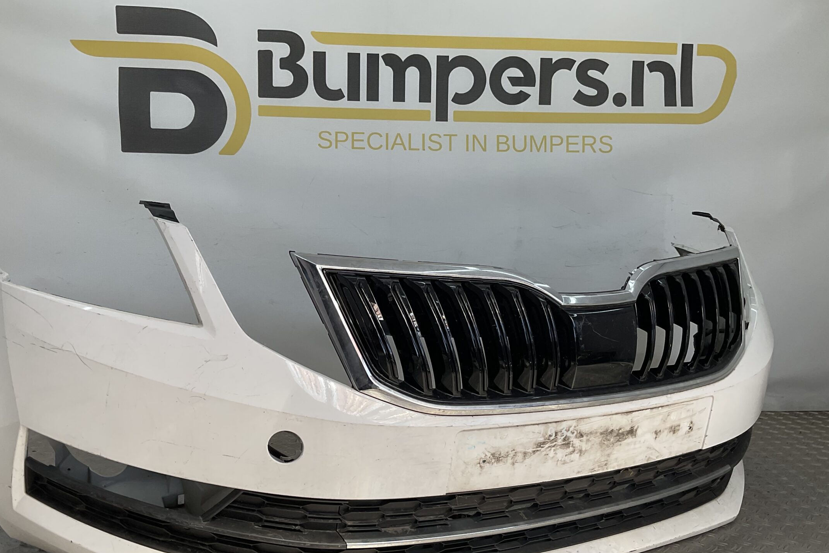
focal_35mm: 36
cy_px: 340
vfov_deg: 36.7
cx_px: 378
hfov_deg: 53.1
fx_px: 829
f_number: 1.8
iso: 16
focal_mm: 3
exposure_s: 1/491
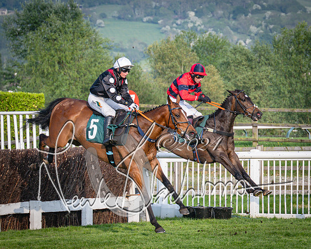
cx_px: 173
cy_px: 127
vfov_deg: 6.2
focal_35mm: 249
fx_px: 2287
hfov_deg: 7.8
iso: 400
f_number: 4
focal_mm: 98
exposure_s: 1/1600
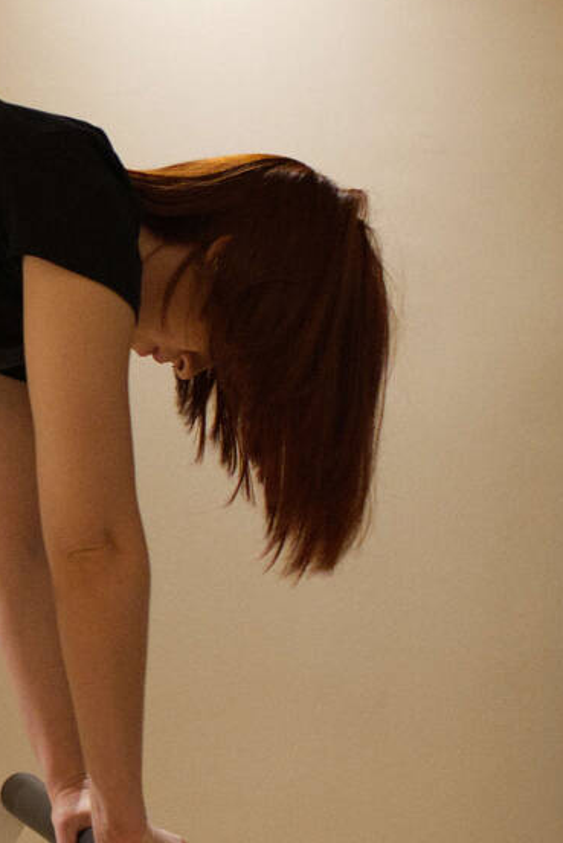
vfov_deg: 12.7
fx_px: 3798
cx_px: -497
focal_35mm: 162
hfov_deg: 8.1
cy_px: 453
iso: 3200
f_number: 1.8
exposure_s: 1/640
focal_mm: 35
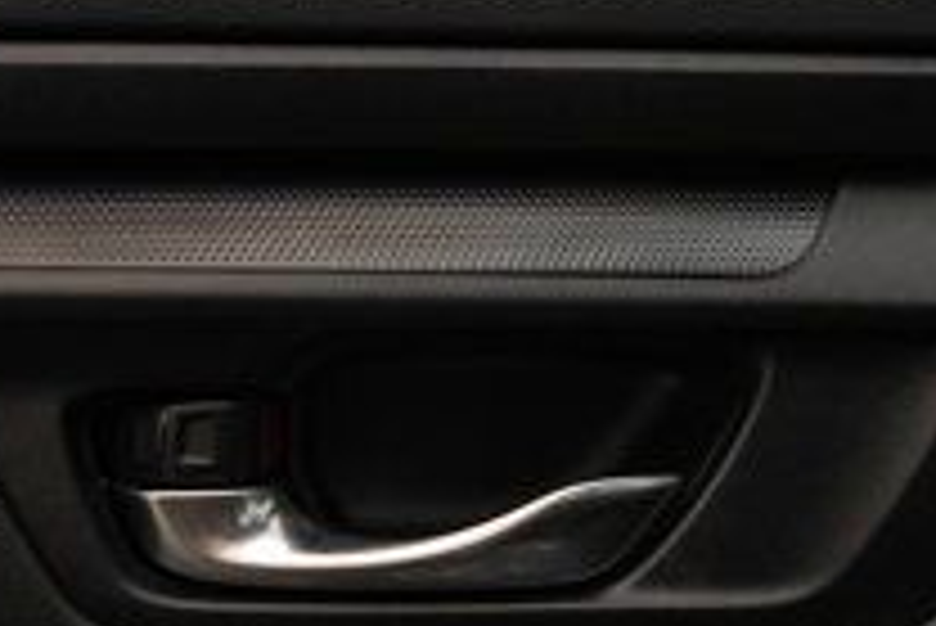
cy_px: 394
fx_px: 2081
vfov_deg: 17.1
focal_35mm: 80
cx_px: 436
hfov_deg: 25.3
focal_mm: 26
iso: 1250
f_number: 2.8
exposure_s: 1/640
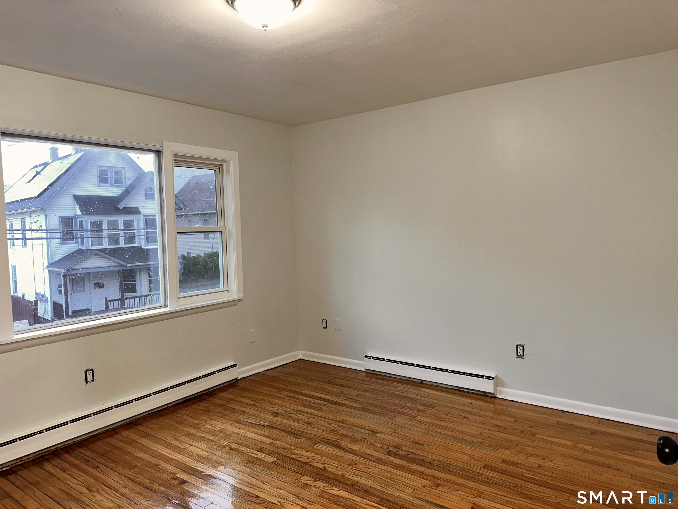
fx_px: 470
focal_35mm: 24
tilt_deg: -3.5
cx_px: 339
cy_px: 254
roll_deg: +1.2
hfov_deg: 71.6
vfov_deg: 56.8
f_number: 1.78
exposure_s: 1/22
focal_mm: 6.86
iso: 80
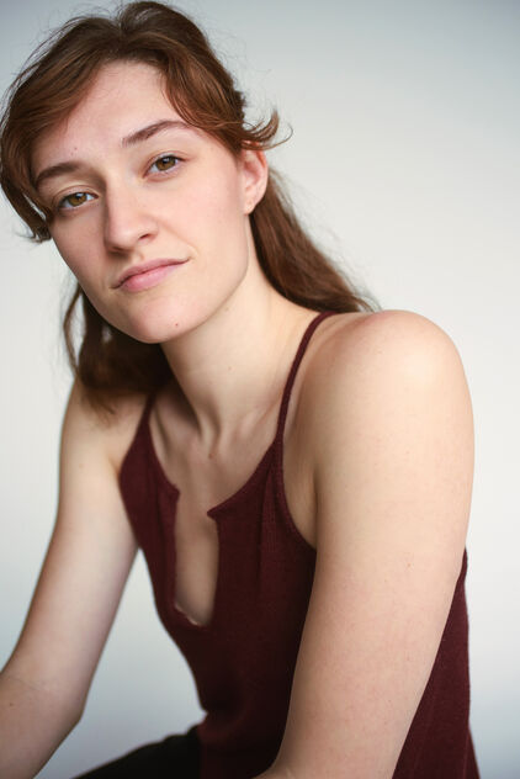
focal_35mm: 40
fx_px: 866
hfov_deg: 33.4
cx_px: 260
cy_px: 390
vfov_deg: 48.4
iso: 2500
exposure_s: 1/1600
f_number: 3.2
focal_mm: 40
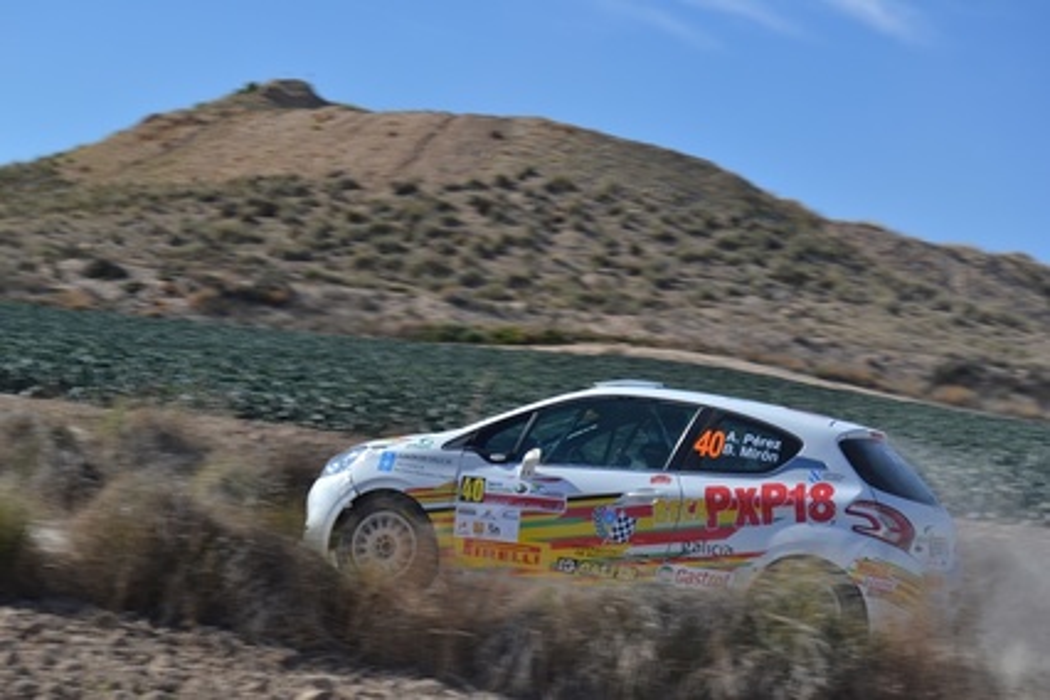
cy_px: 350
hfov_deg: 24.6
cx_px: 525
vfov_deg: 16.6
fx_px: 2406
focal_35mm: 82
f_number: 9
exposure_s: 1/320
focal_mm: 55
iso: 100
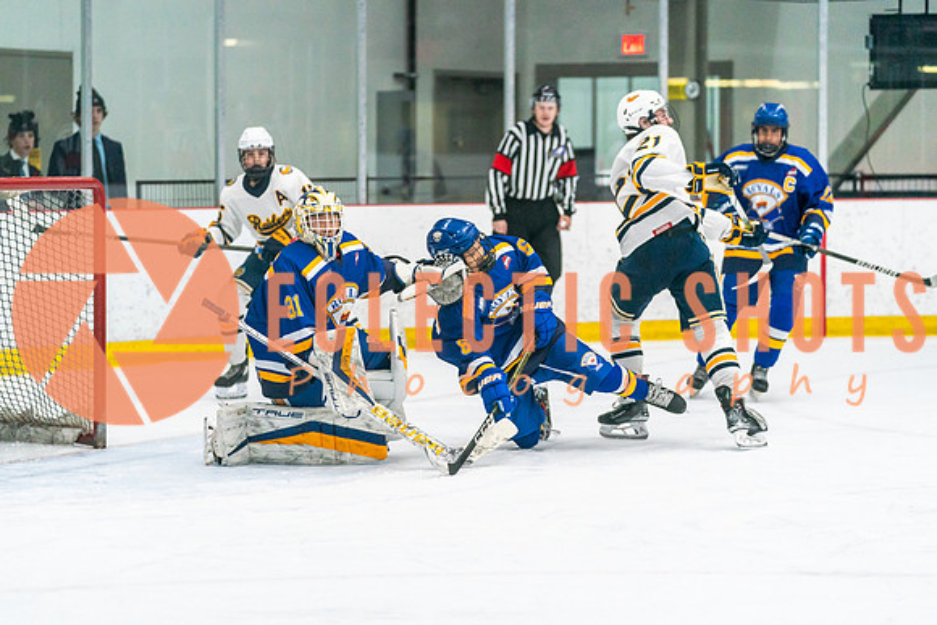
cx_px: 421
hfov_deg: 15.7
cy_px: 355
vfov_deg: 10.5
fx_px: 3403
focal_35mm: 131
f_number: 2.8
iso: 3200
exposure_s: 1/1250
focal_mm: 113
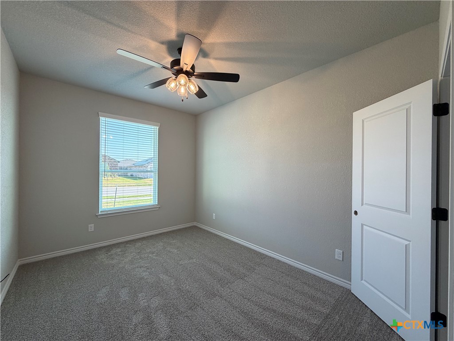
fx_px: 184
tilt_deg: -0.6
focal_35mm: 14
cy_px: 170
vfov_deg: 85.7
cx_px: 227
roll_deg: -0.3
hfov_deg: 102.1
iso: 160
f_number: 2.2
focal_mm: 2.22
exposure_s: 1/120
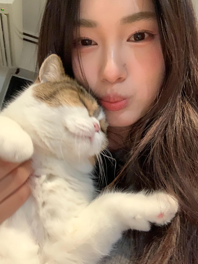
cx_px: 103
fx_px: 259
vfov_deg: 54.0
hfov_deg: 41.8
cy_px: 130
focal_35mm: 34
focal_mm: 2.87
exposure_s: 1/21
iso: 640
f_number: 2.2
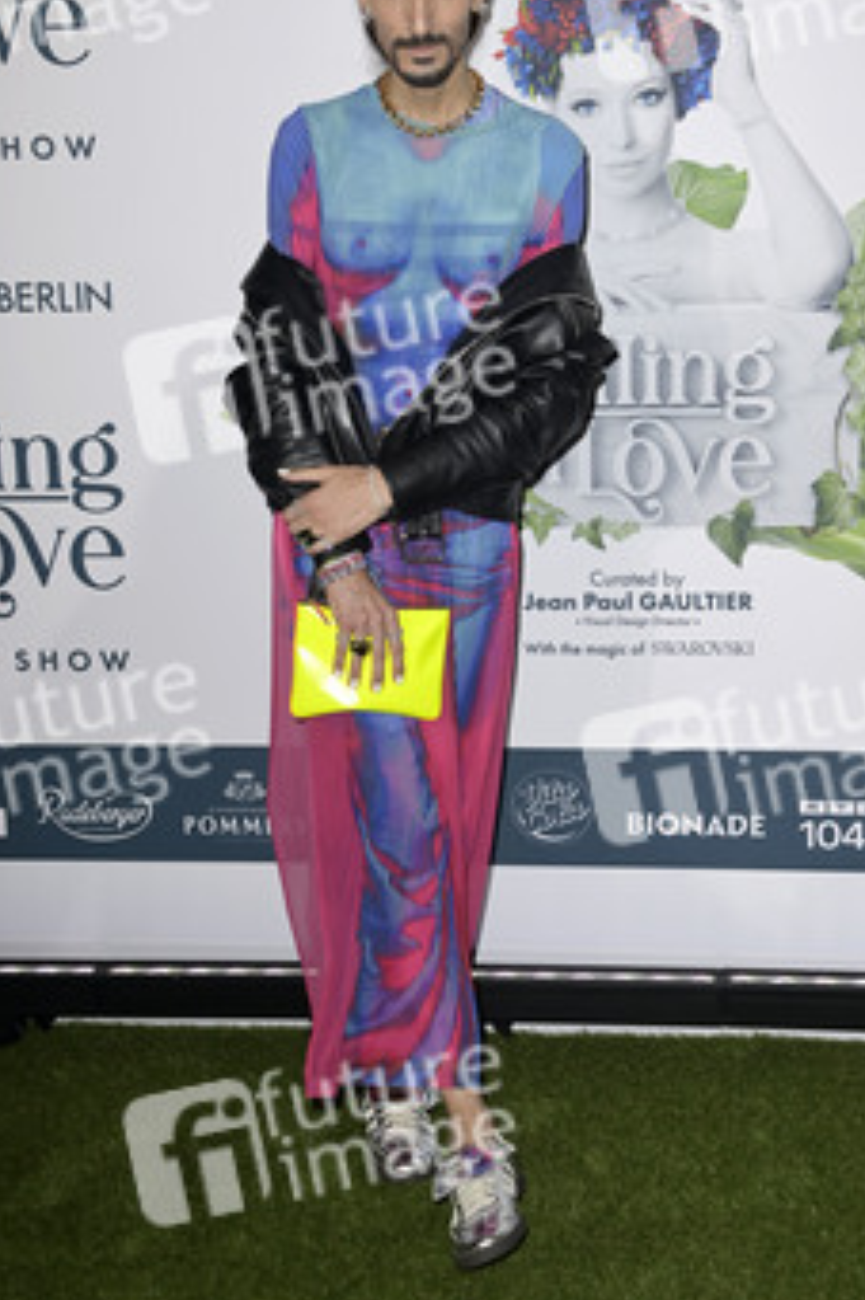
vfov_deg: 32.9
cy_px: 564
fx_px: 2201
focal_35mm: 61
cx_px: 431
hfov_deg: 22.2
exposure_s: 1/250
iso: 640
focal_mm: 52
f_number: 6.3
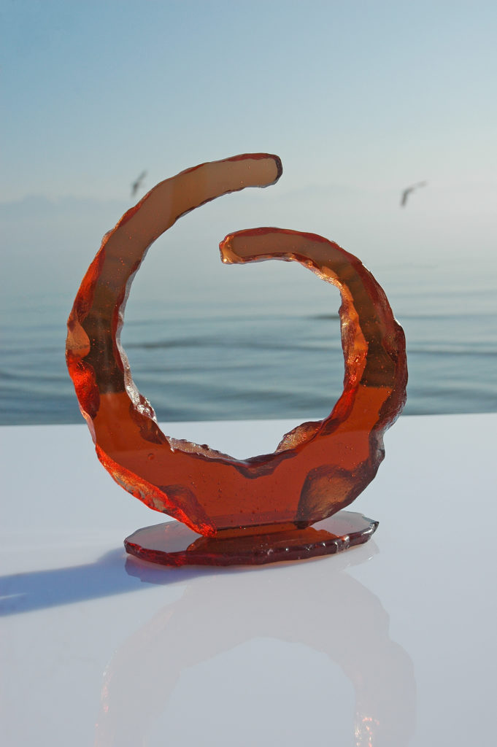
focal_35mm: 51
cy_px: 374
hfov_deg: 26.4
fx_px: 1058
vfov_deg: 38.9
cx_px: 248
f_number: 8
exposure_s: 1/1250
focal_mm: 34
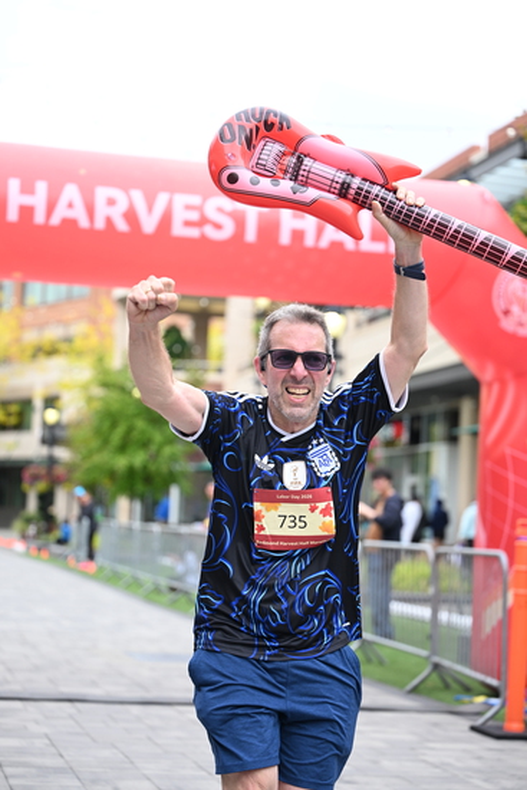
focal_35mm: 70
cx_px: 264
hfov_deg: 19.5
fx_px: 1536
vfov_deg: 28.8
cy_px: 395
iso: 640
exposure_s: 1/1600
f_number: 2.8
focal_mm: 70
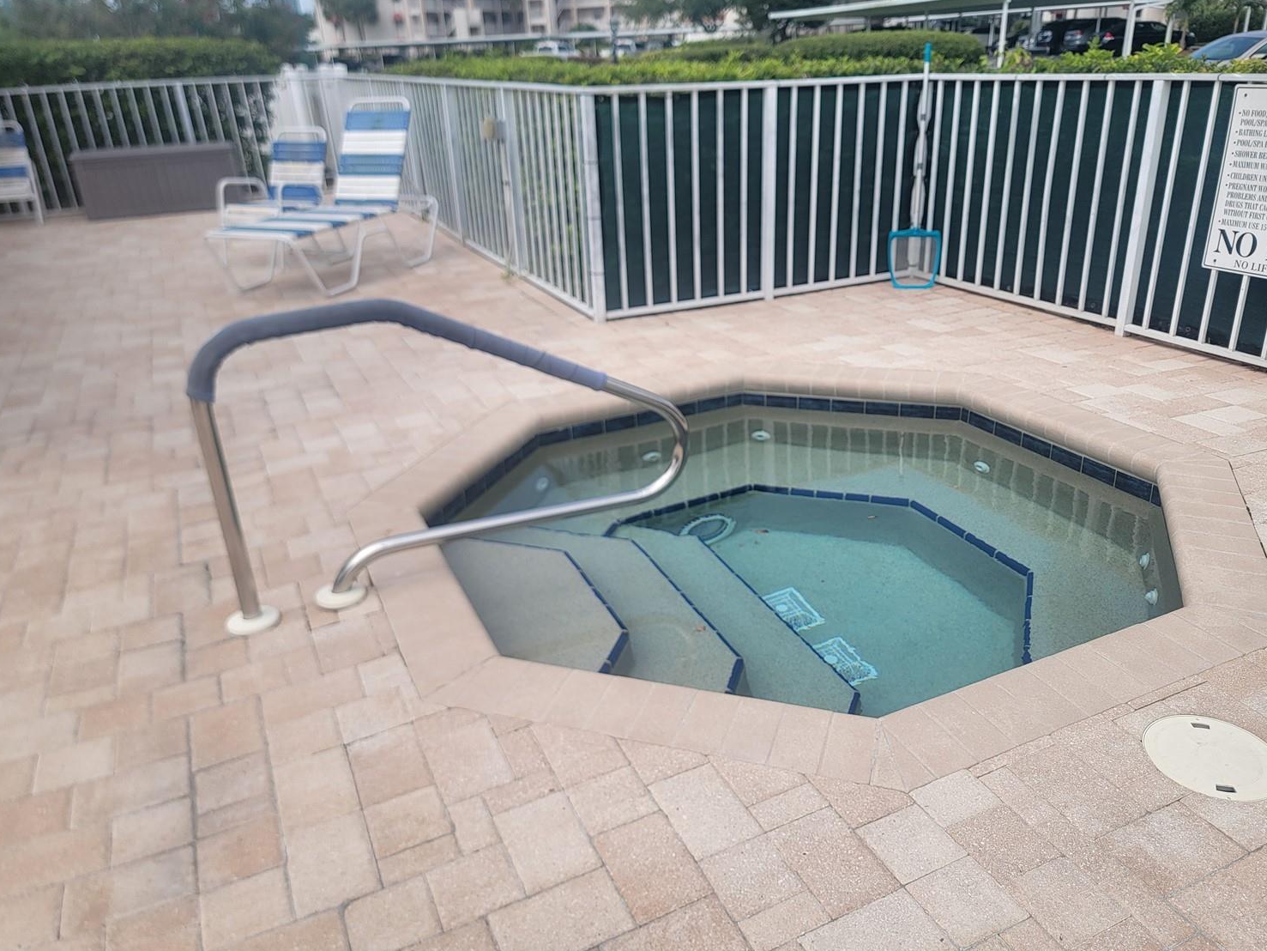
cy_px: 495
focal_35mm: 26
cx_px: 676
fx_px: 952
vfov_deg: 53.1
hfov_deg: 67.2
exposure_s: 1/1044
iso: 16
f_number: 1.8
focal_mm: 6.7
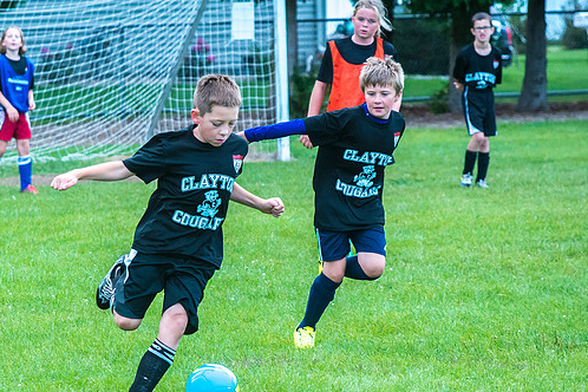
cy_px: 271
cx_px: 148
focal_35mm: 326
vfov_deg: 4.2
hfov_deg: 6.3
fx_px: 5324
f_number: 7.1
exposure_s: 1/1000
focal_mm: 185
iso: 2500
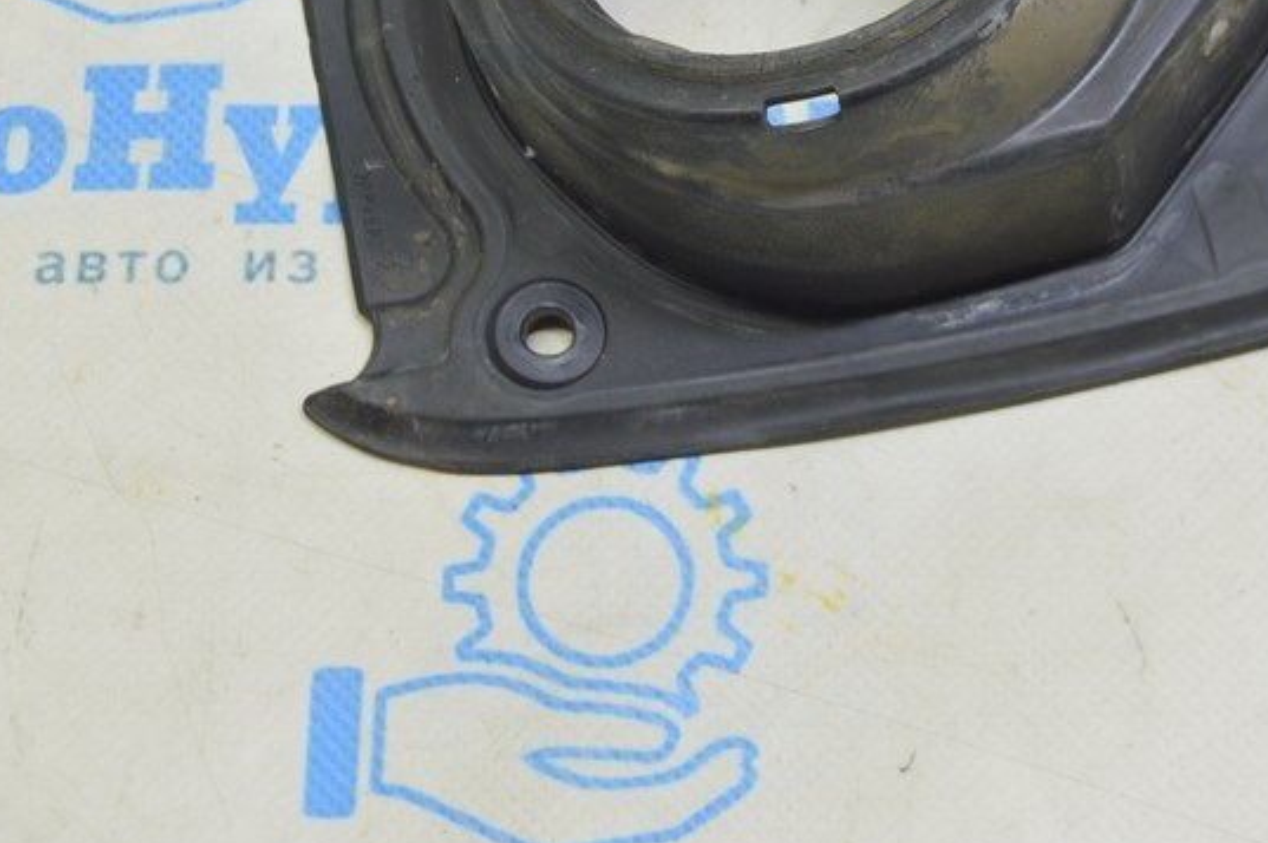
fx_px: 2919
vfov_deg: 16.2
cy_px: 55
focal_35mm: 83
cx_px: 841
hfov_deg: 24.4
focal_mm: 29
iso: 400
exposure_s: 1/20
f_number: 5.6
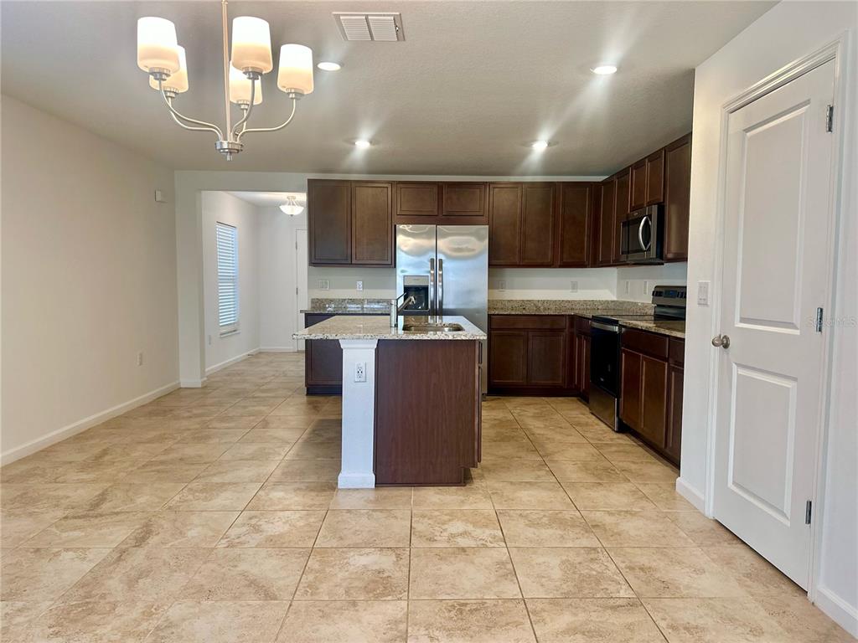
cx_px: 429
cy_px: 322
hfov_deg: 71.6
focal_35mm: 24
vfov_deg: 56.8
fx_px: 595
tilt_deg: -4.9
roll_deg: -0.4
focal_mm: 6.86
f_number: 1.78
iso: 160
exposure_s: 1/120
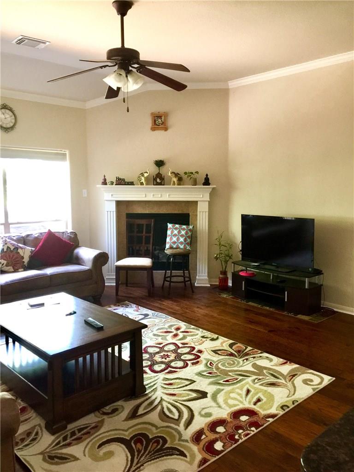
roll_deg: +0.6
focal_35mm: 29
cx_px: 177
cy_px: 236
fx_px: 395
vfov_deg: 61.7
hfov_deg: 48.2
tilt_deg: -5.7
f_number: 2.2
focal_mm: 4.15
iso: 100
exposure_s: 1/15
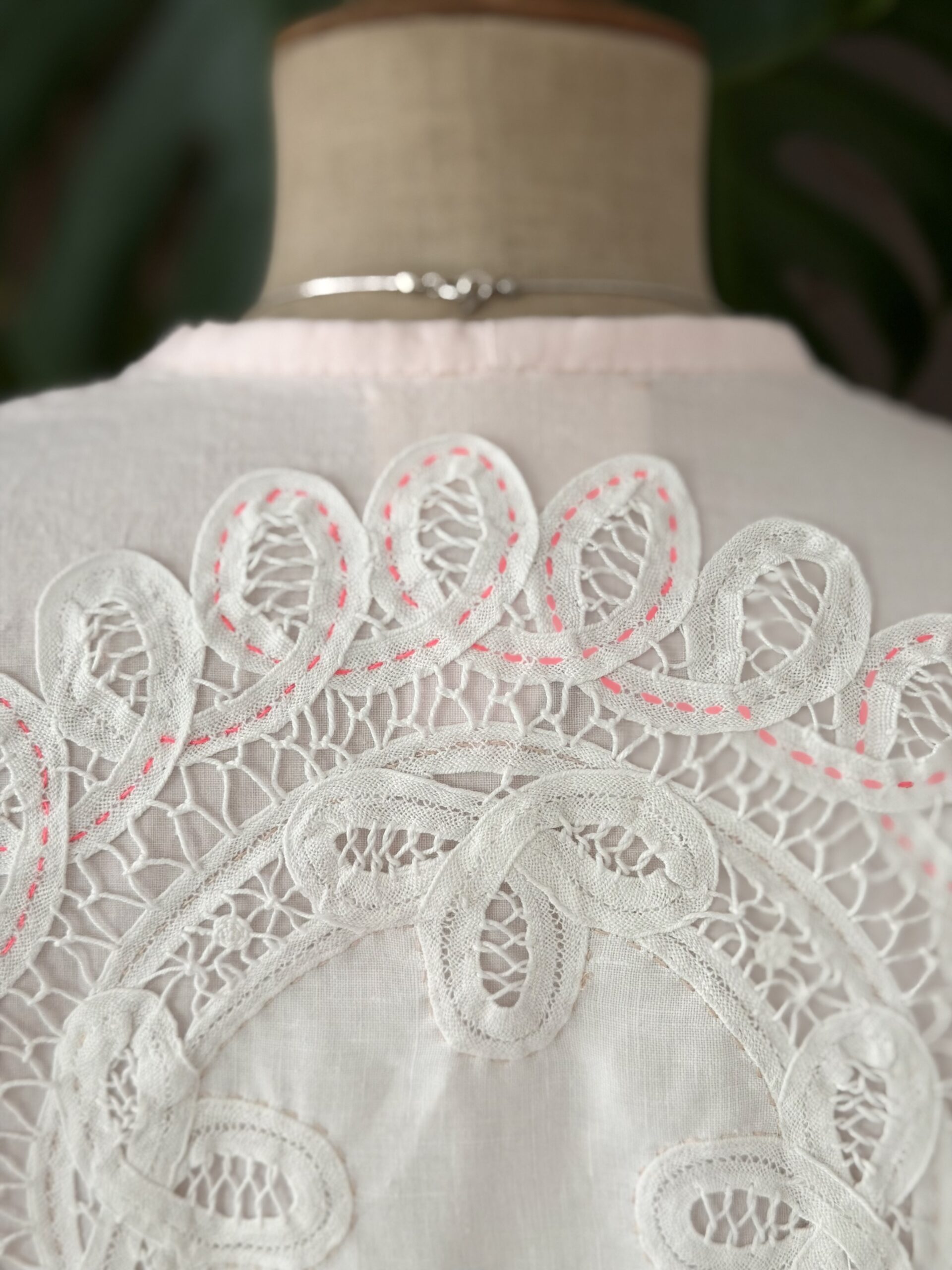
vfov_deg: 39.7
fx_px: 1760
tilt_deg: -11.0
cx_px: 476
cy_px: 635
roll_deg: -2.3
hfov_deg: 30.3
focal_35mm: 48
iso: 160
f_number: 1.78
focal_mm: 6.76
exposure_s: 1/60
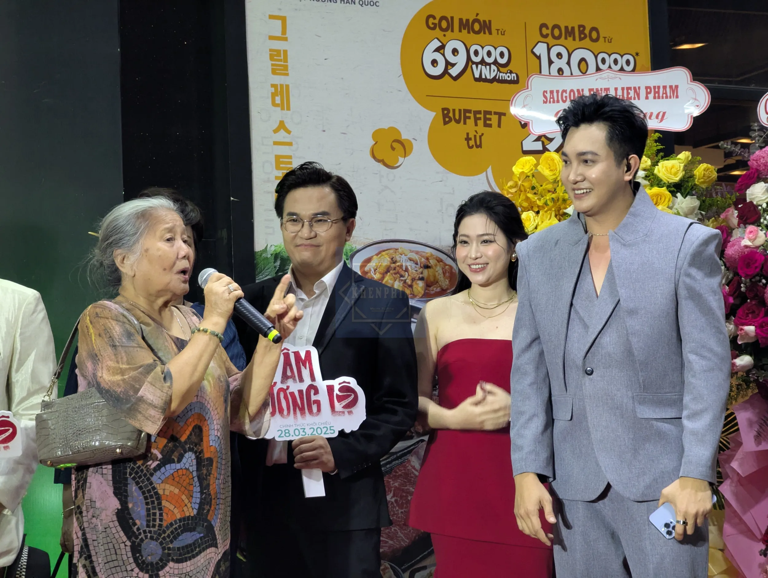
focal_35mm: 106
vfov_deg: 14.0
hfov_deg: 18.5
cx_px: 384
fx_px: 2355
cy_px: 289
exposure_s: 1/102
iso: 698
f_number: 3.5
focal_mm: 19
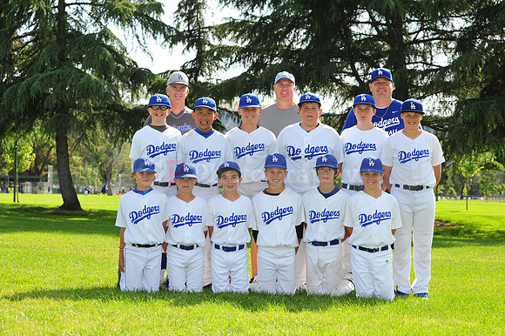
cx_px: 252
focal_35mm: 80
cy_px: 168
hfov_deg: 25.4
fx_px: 1122
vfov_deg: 17.0
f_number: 8
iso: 320
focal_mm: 80
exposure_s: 1/500
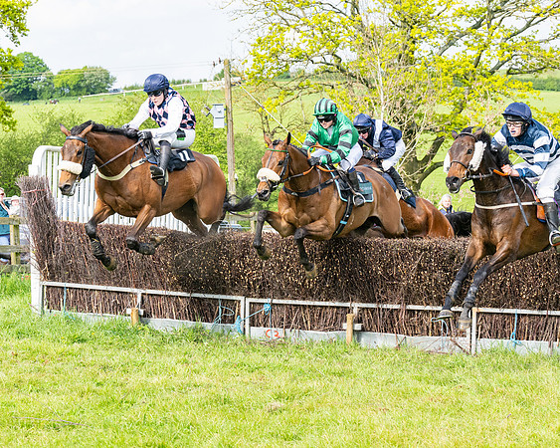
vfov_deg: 12.0
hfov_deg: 15.0
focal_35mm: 128
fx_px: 2125
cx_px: 196
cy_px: 243
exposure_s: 1/1250
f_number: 5.6
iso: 400
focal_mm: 70
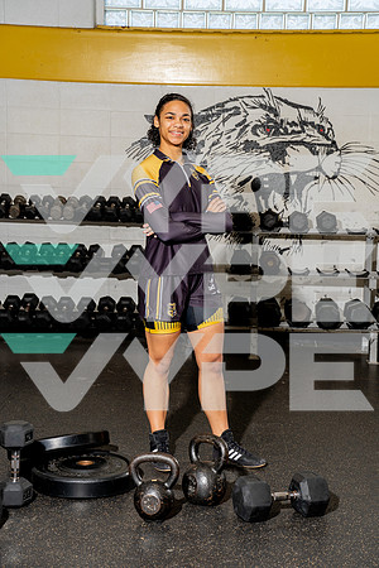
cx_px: 190
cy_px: 284
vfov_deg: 30.5
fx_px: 1042
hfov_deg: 20.6
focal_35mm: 66
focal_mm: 66
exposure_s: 1/200
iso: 200
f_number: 5.6
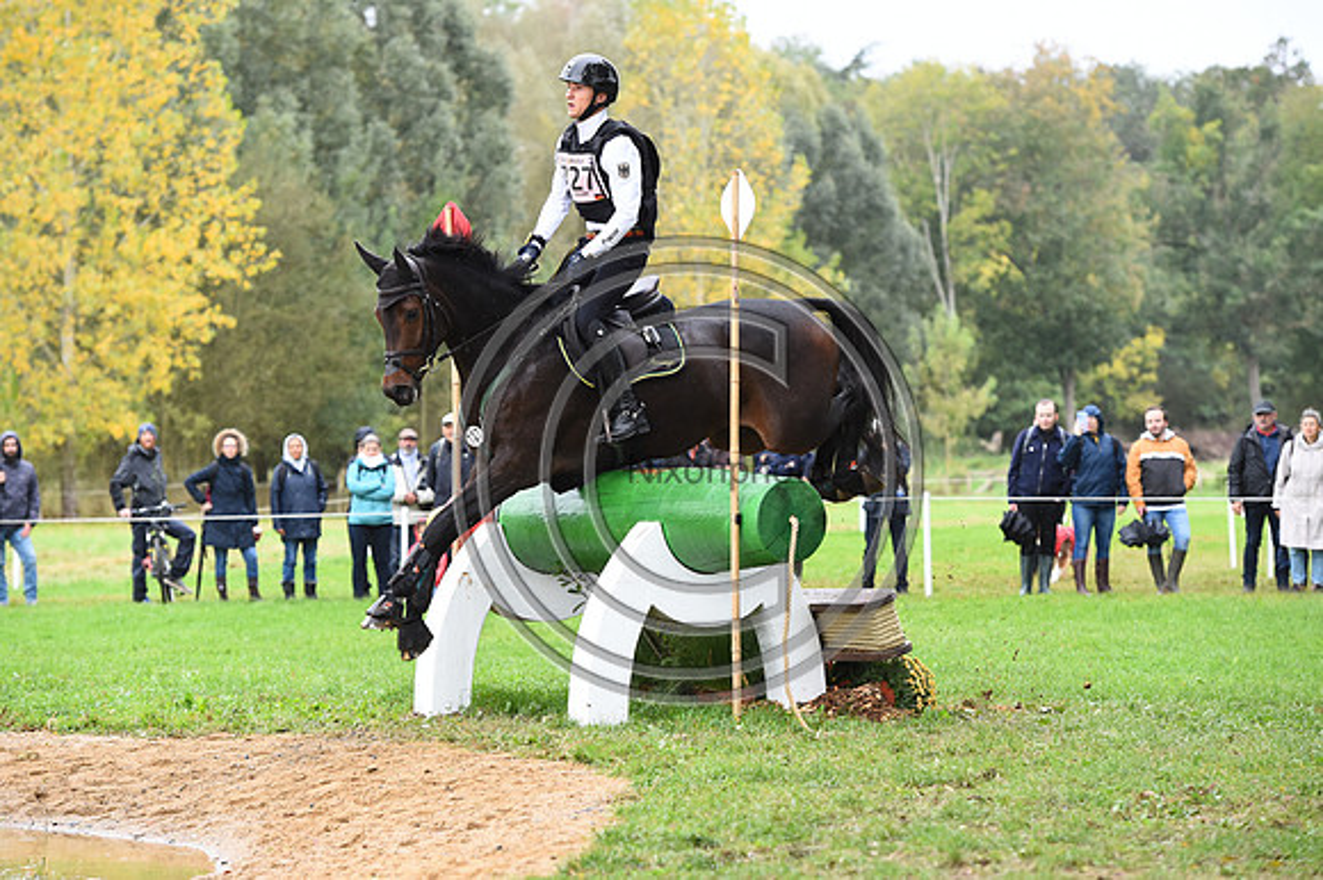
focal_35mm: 130
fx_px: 4775
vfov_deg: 10.5
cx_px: 662
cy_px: 440
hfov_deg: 15.8
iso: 2000
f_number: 4.5
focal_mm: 130
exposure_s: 1/1250
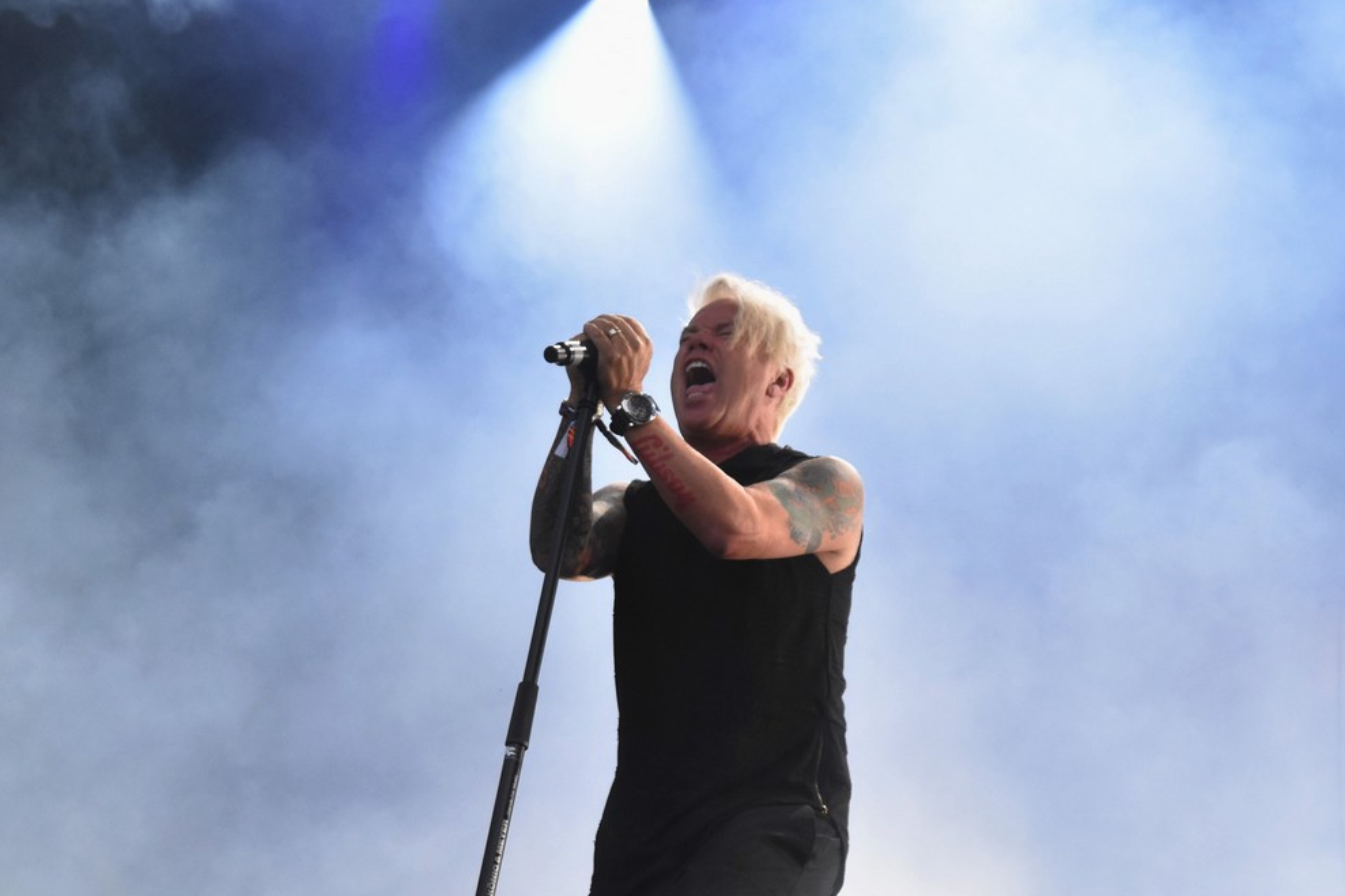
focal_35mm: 91
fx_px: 3399
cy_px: 503
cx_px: 763
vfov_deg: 15.0
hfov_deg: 22.4
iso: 2000
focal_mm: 50
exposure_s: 1/8000
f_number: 2.8
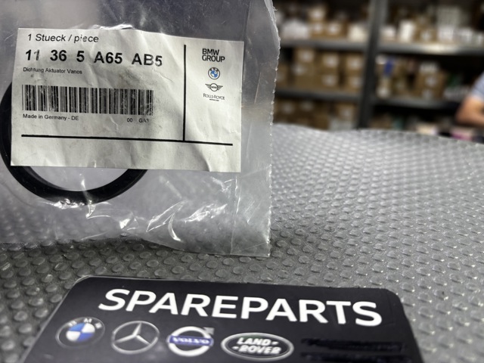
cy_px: 182
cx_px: 242
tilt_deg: -28.1
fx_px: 364
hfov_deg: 67.3
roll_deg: +1.3
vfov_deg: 53.1
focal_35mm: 26
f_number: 1.6
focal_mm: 5.96
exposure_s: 1/59
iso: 125
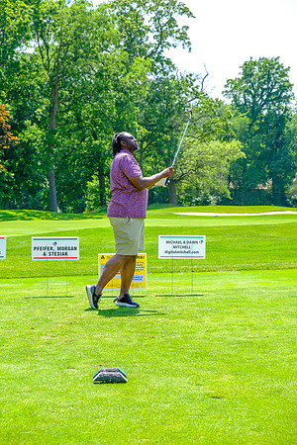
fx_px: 854
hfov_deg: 19.7
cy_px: 222
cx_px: 148
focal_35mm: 69
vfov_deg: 29.2
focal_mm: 46.3
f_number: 5
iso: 200
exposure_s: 1/250
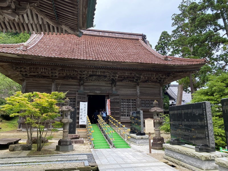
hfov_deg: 67.3
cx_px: 114
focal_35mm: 26
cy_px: 86
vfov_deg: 53.1
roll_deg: +0.6
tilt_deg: +11.8
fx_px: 171
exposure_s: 1/557
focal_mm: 4.25
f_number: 1.8
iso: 32
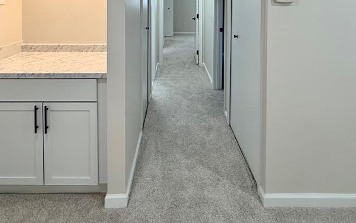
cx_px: 173
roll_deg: +0.0
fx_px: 243
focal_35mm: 25
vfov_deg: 42.8
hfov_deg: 72.5
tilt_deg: -1.0
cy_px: 3
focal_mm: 2.22
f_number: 2.2
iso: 100
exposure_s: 1/120
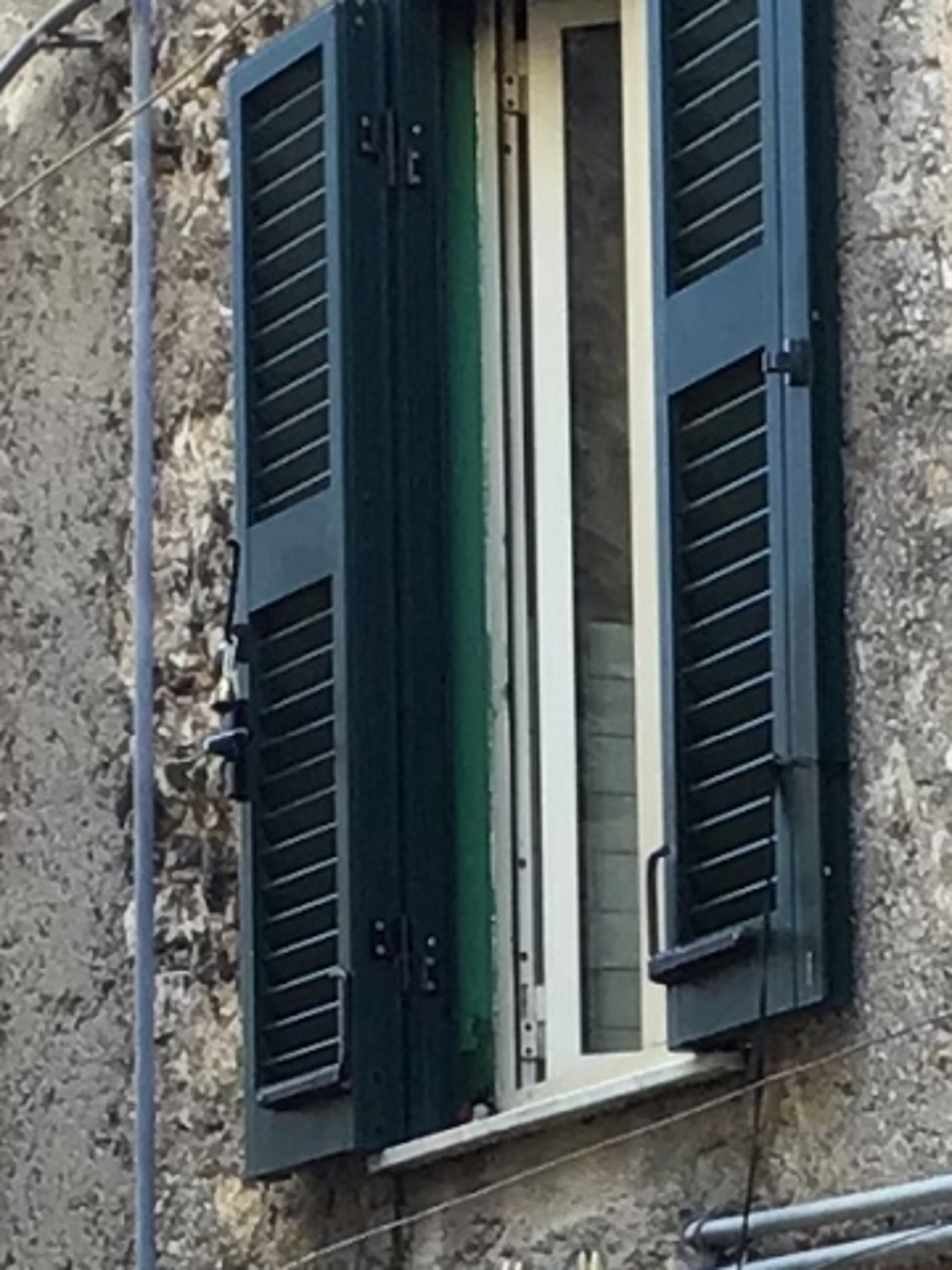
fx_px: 6637
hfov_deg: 8.2
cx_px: 682
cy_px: 1347
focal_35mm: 181
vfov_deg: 10.8
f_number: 2.4
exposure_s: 1/50
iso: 32
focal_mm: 3.3
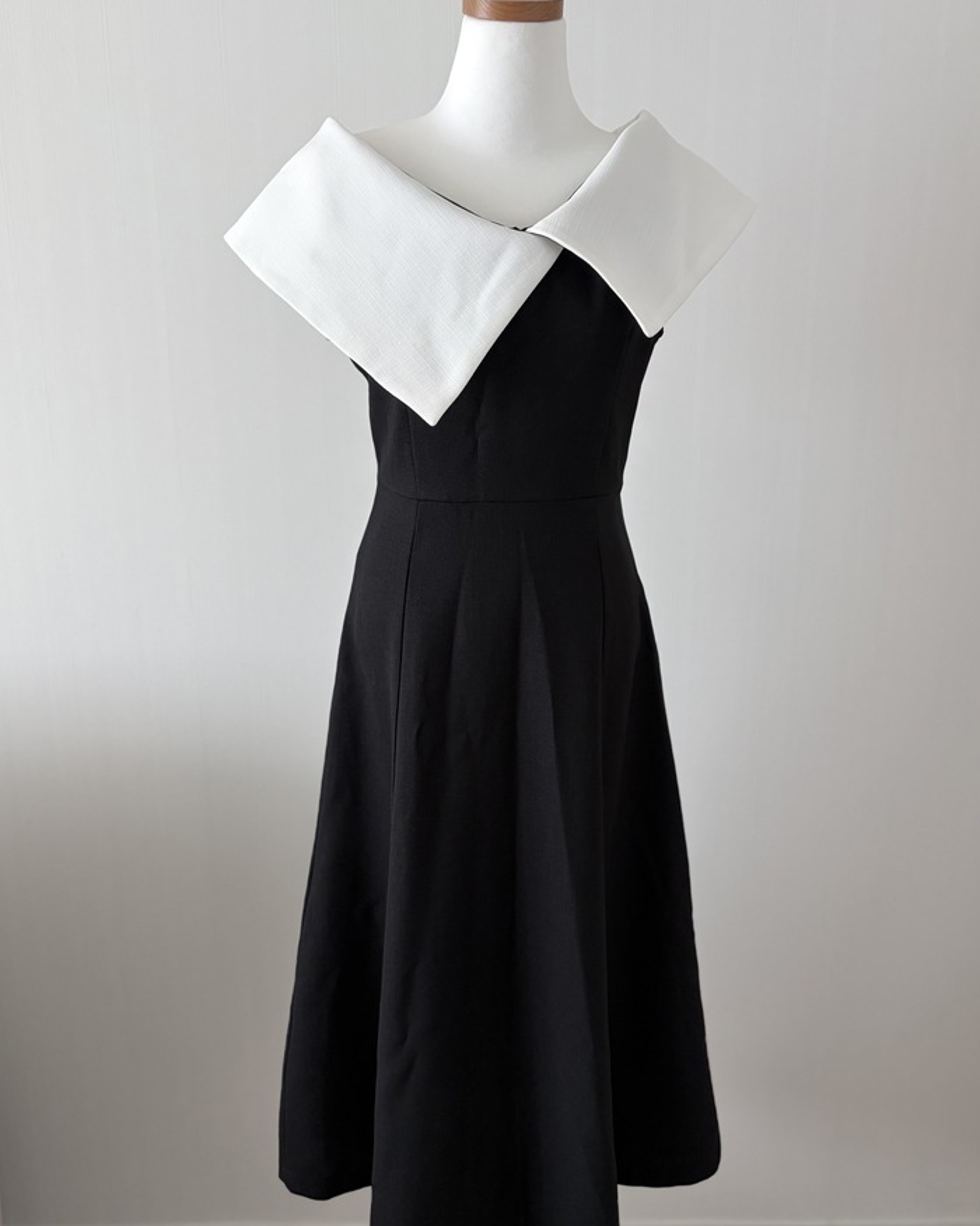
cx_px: 501
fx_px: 1051
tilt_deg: -14.4
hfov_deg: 50.0
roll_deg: -0.3
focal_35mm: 29
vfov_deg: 60.4
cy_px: 652
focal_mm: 5.96
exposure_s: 1/60
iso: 125
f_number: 1.6
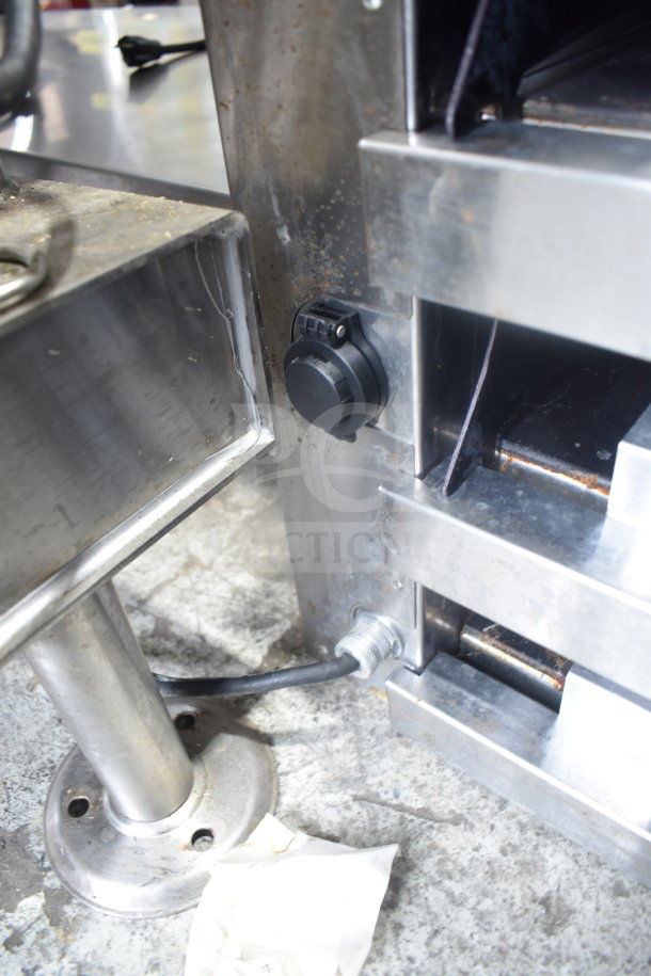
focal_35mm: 27
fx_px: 732
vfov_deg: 67.4
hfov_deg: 47.9
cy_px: 488
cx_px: 326
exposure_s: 1/30
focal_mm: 18
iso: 640
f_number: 3.5
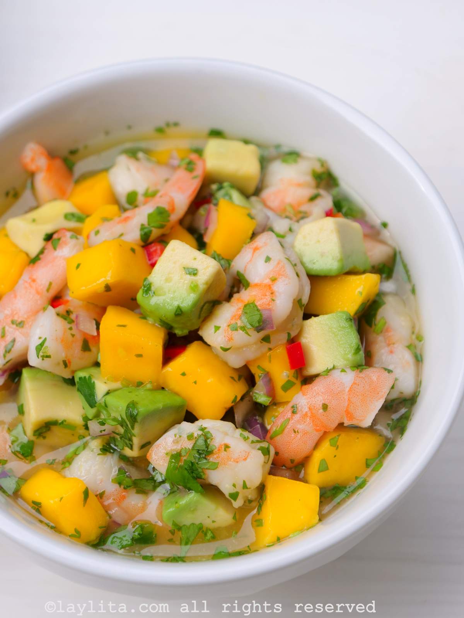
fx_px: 2145
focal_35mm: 120
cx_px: 232
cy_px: 309
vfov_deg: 16.4
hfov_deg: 12.3
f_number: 5
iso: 200
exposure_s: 1/400
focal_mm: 60
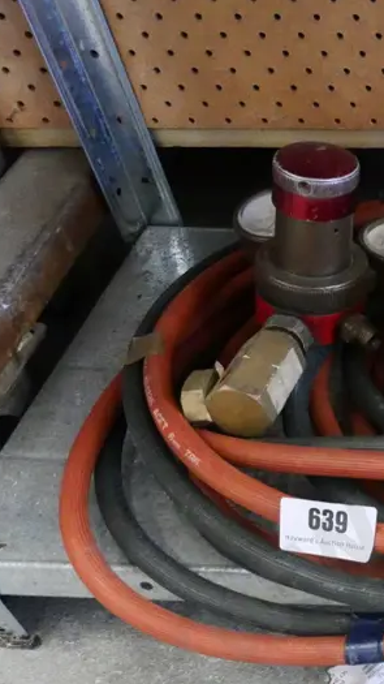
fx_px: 924
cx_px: 652
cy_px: 311
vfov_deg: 40.6
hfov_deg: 19.0
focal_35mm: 51
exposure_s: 1/100
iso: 6400
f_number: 5.6
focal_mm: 12
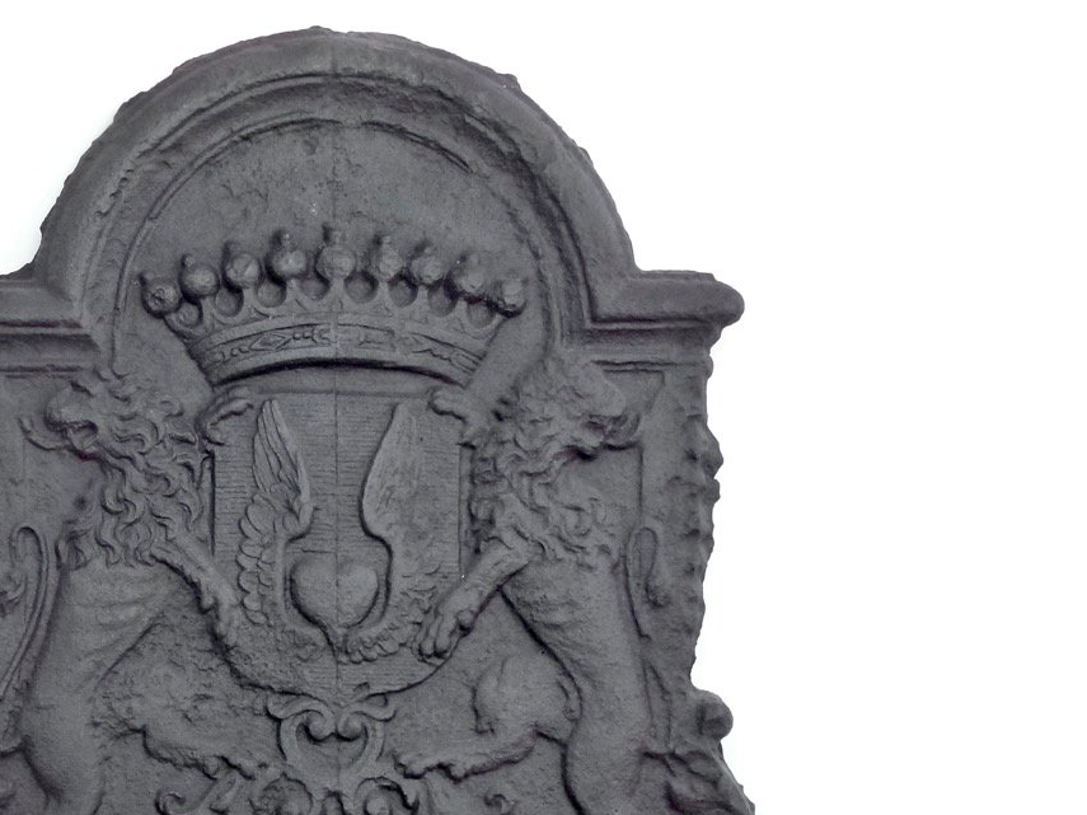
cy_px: 516
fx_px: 2292
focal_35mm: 73
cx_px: 327
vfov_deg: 20.1
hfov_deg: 26.5
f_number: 4.3
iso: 400
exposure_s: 1/50
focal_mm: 9.4
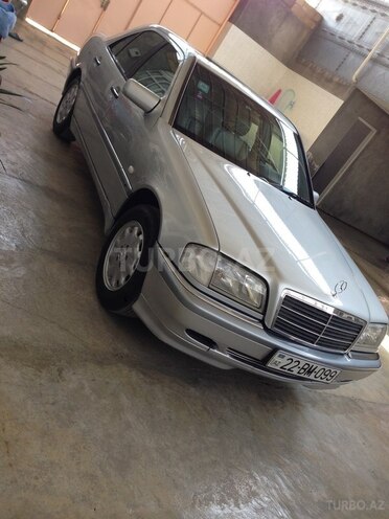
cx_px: 194
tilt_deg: -17.5
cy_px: 260
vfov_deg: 55.4
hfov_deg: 42.9
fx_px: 494
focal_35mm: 33
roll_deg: -35.3
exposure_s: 1/120
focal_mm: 4.12
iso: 50
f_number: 2.4
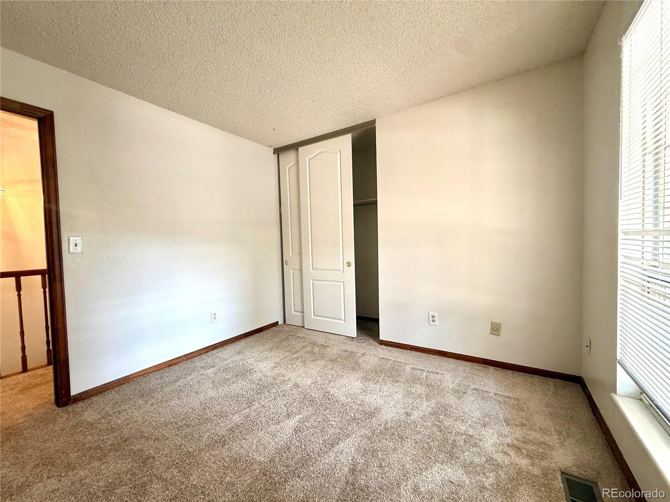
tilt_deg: -1.7
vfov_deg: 85.7
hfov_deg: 102.1
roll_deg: +1.5
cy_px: 251
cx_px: 335
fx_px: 271
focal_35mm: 14
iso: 250
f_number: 2.2
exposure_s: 1/60
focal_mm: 2.22
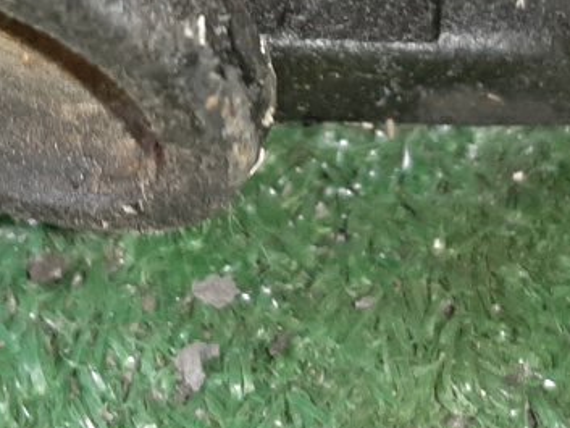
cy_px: 58
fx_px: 1746
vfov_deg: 13.9
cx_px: 271
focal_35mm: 106
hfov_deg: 18.5
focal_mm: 3.93
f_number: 1.7
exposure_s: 1/50
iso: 133
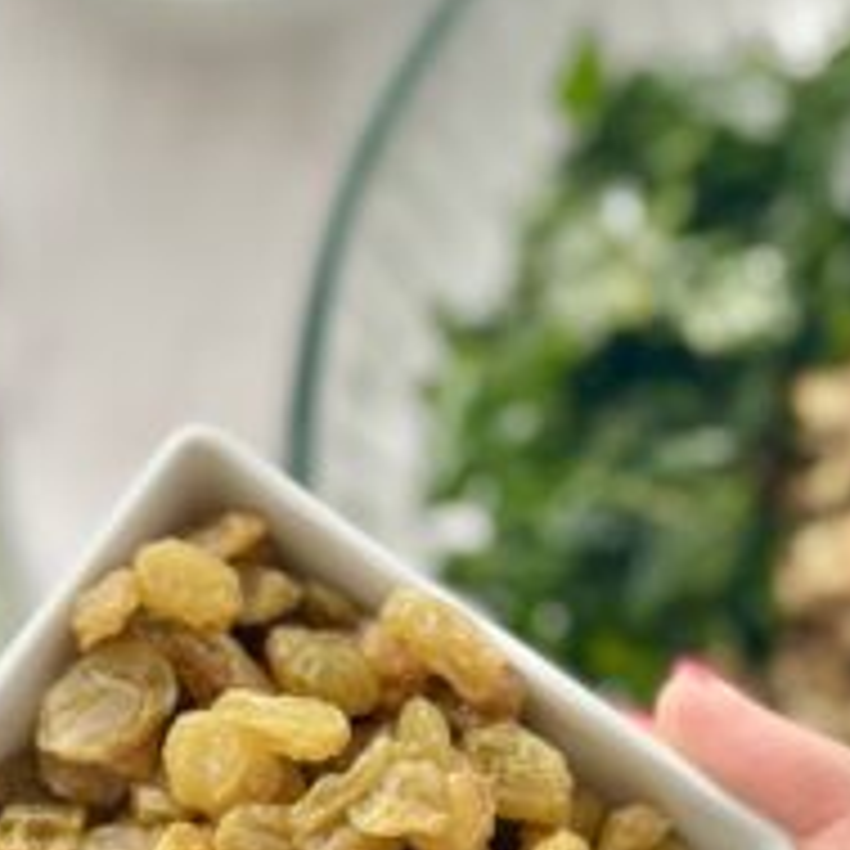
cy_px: 504
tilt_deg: -76.7
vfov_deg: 15.5
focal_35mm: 112
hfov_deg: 15.5
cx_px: 632
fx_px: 3111
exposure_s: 1/810
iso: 80
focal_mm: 6.86
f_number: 1.78
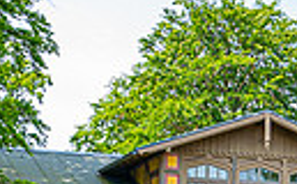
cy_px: 337
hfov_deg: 12.9
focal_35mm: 161
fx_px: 1300
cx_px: 281
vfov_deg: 7.8
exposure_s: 1/400
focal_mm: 35
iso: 100
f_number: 2.8
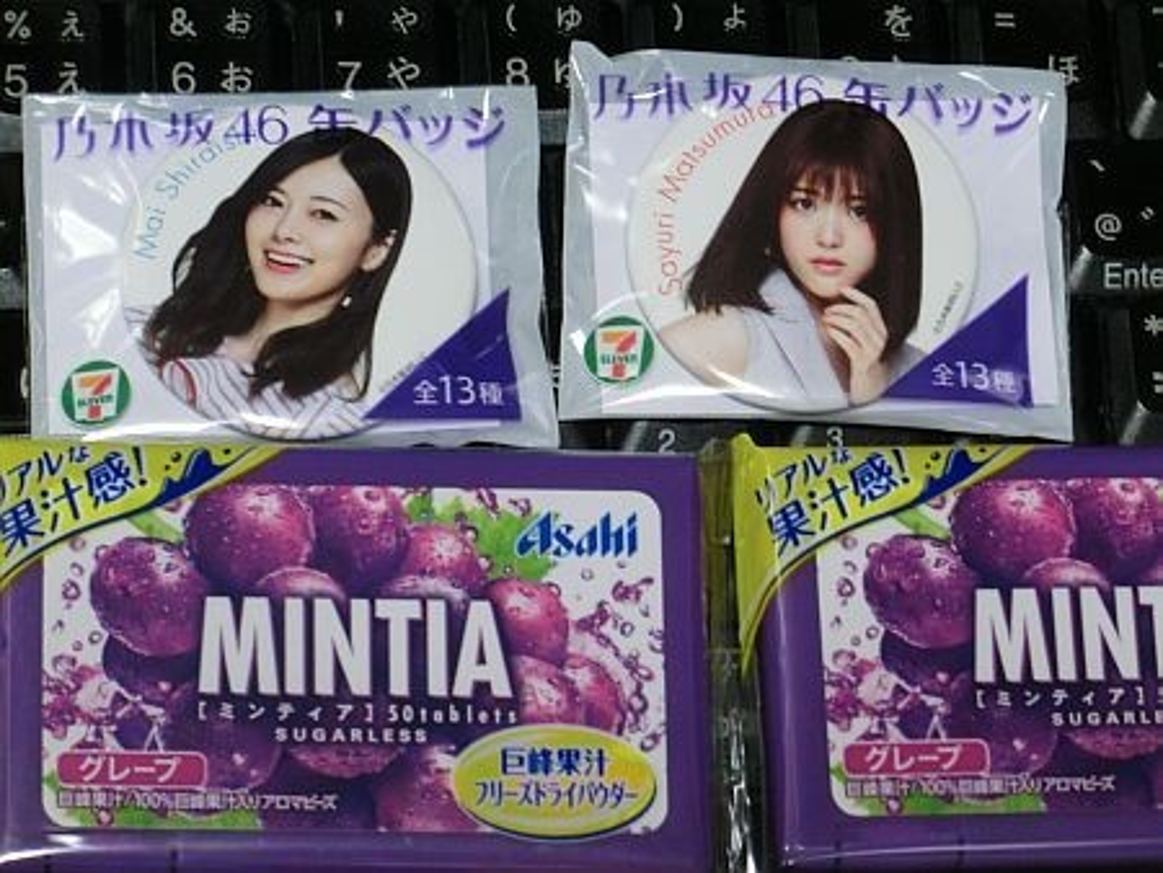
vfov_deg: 9.4
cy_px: 436
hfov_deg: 12.5
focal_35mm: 158
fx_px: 5311
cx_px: 582
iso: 800
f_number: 5.3
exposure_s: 1/20
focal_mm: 27.9
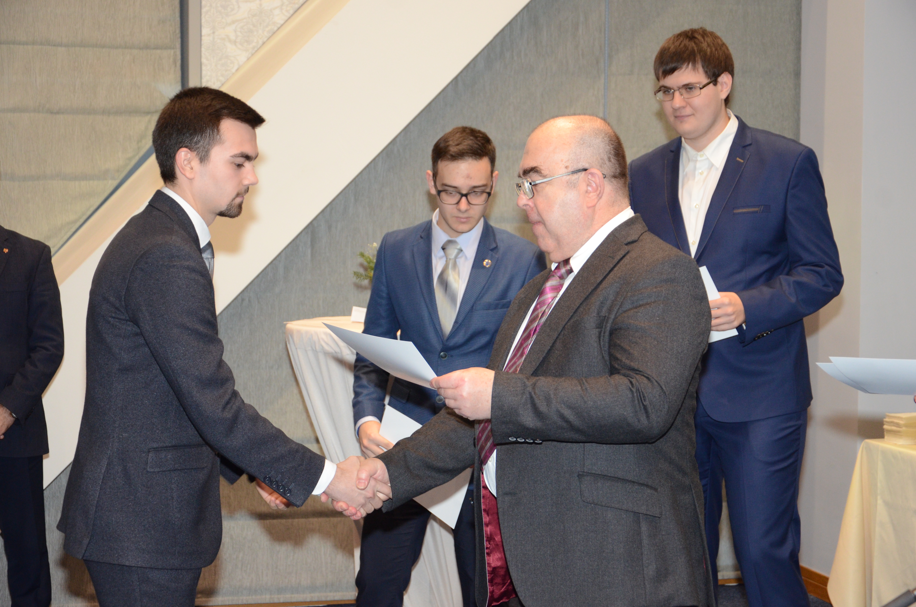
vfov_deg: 18.1
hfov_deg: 27.0
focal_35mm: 75
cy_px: 304
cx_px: 458
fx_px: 1904
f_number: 5
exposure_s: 1/160
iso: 1250
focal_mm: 50
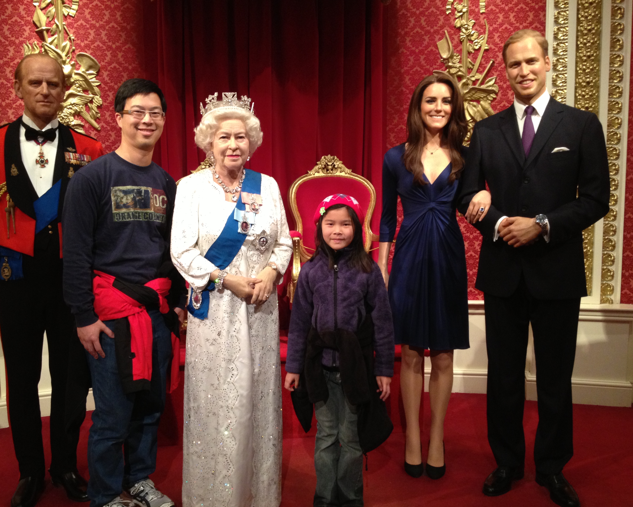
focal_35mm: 38
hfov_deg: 47.9
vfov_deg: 39.2
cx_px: 283
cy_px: 262
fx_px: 712
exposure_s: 1/20
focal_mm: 4.28
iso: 200
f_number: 2.4
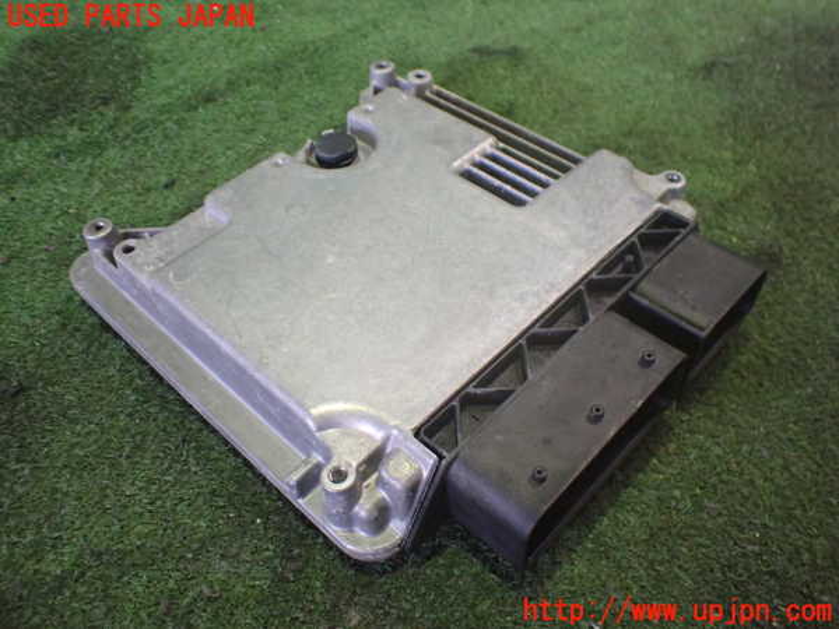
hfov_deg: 60.0
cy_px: 314
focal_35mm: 30
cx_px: 420
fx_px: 727
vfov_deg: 46.8
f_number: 2.3
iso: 800
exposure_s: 1/60
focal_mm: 5.4
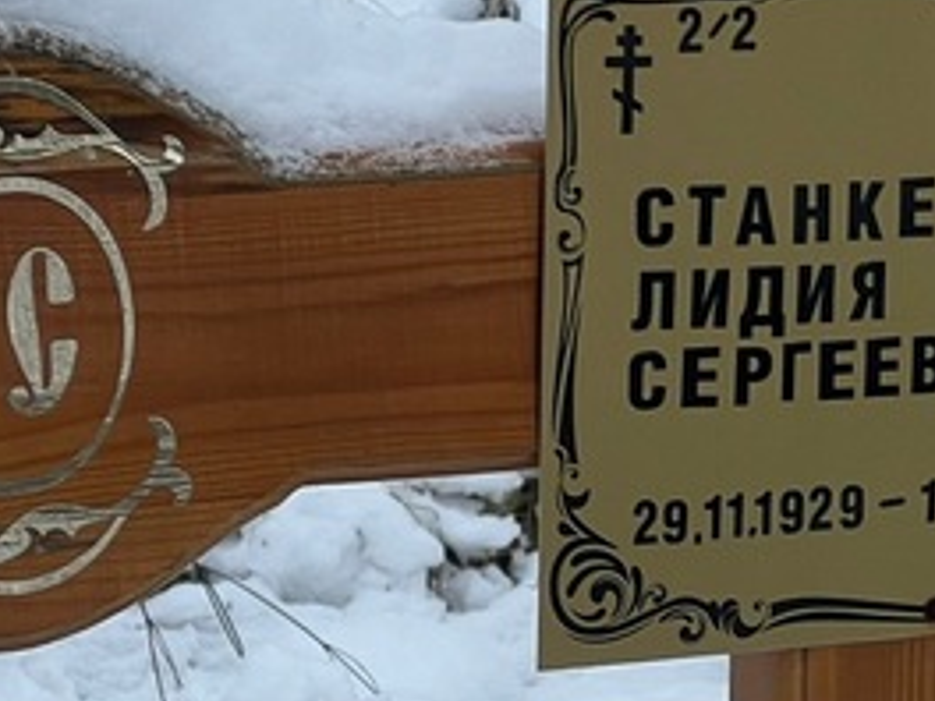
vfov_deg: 6.4
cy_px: 350
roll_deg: -0.7
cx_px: 885
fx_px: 6293
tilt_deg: -11.9
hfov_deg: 8.5
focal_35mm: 233
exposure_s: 1/99
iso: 32
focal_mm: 9
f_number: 2.8
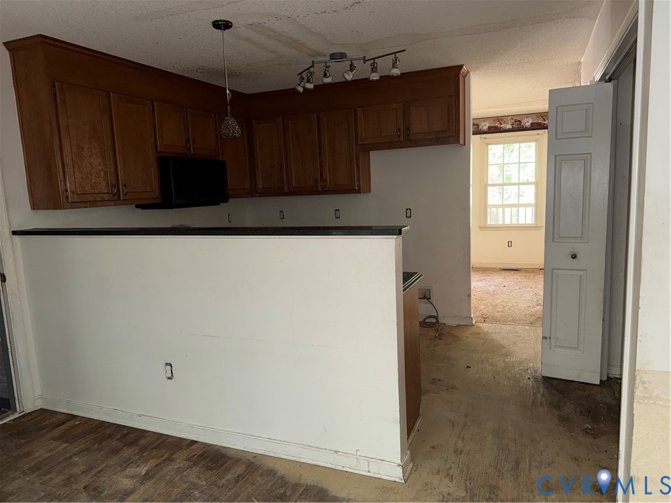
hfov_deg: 71.6
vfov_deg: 56.8
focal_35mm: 24
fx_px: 465
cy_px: 252
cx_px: 336
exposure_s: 1/17
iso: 80
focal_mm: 6.76
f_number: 1.78
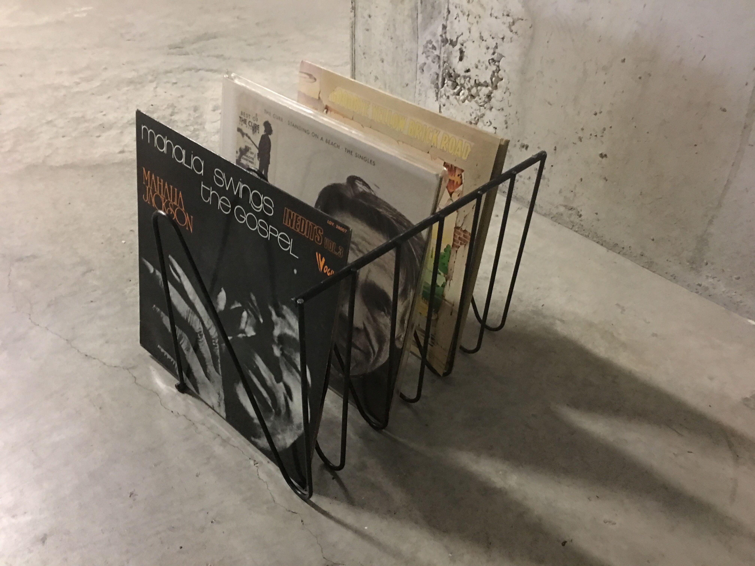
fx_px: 633
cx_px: 378
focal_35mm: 29
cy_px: 283
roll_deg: -2.4
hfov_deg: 61.7
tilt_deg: -36.9
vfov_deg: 48.2
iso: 125
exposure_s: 1/4
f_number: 2.2
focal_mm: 4.15
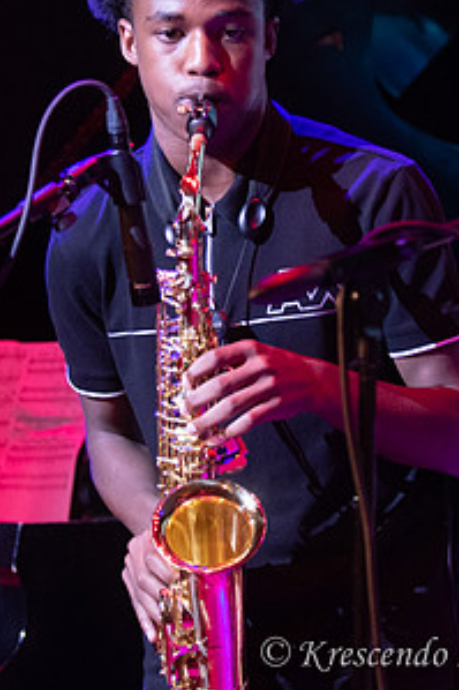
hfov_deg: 5.7
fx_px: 4595
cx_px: 194
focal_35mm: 240
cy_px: 167
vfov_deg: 8.6
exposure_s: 1/50
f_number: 2.8
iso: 1600
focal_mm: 70
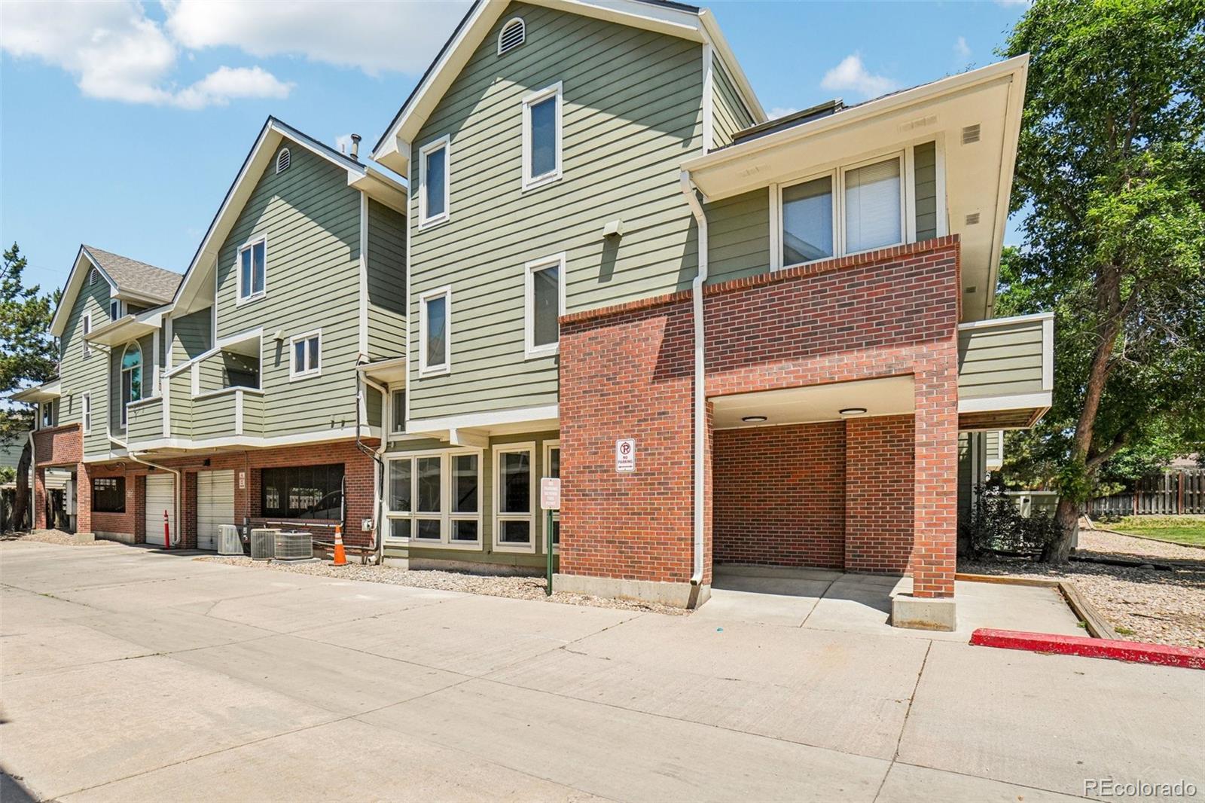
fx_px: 502
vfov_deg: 77.3
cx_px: 602
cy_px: 402
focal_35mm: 15
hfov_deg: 100.4
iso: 400
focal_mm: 10
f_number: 8
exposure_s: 1/800
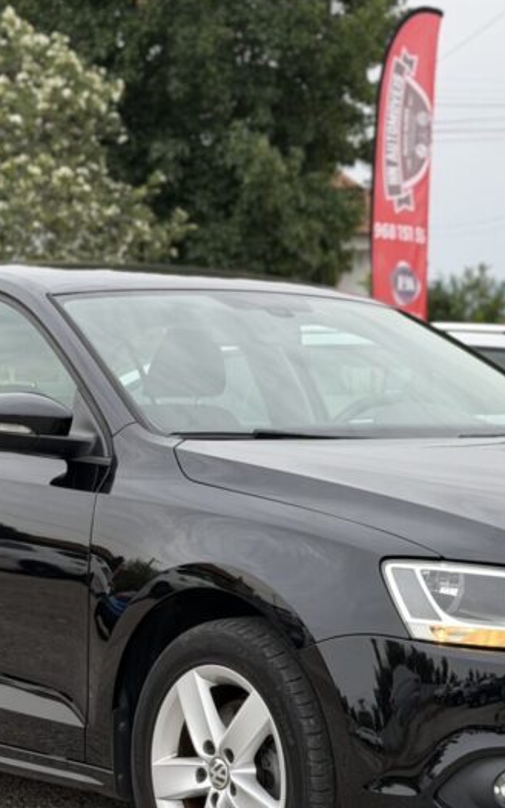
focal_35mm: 99
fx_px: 2179
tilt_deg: -5.3
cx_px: 273
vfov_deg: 20.9
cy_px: 525
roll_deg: +1.4
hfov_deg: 13.2
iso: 80
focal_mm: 6.76
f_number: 1.78
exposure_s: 1/587
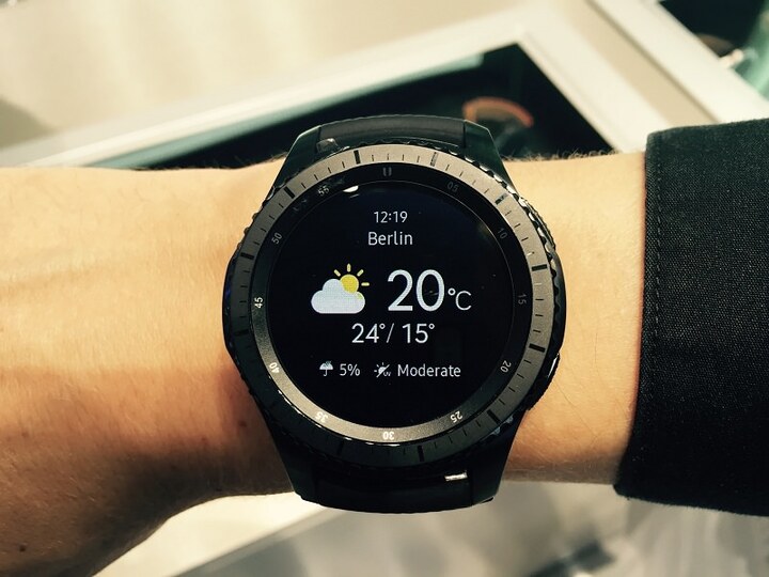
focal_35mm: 29
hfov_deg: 61.7
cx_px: 384
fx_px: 644
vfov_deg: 48.2
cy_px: 288
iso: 32
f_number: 2.2
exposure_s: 1/33
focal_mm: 4.15
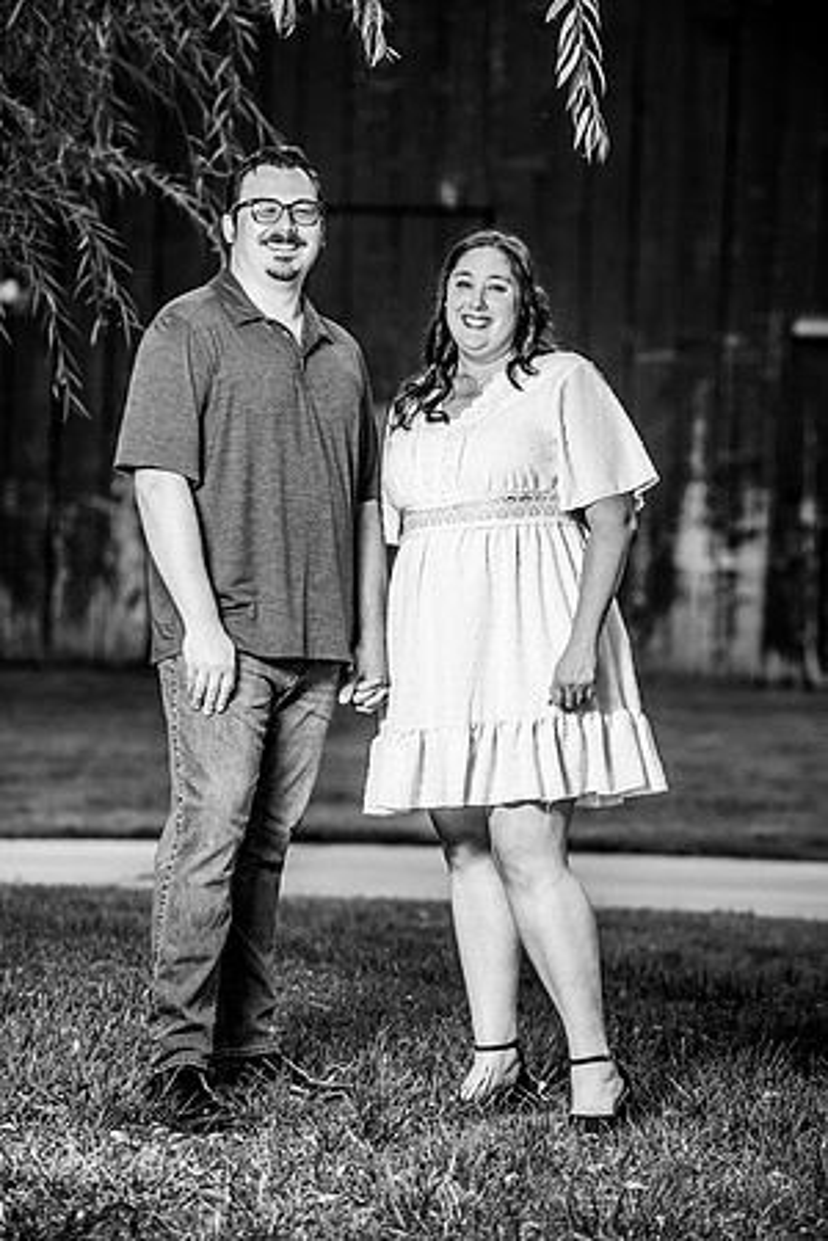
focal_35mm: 180
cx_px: 414
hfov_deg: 7.6
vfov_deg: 11.4
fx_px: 6210
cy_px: 620
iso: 80
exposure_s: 1/125
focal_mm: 180
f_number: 5
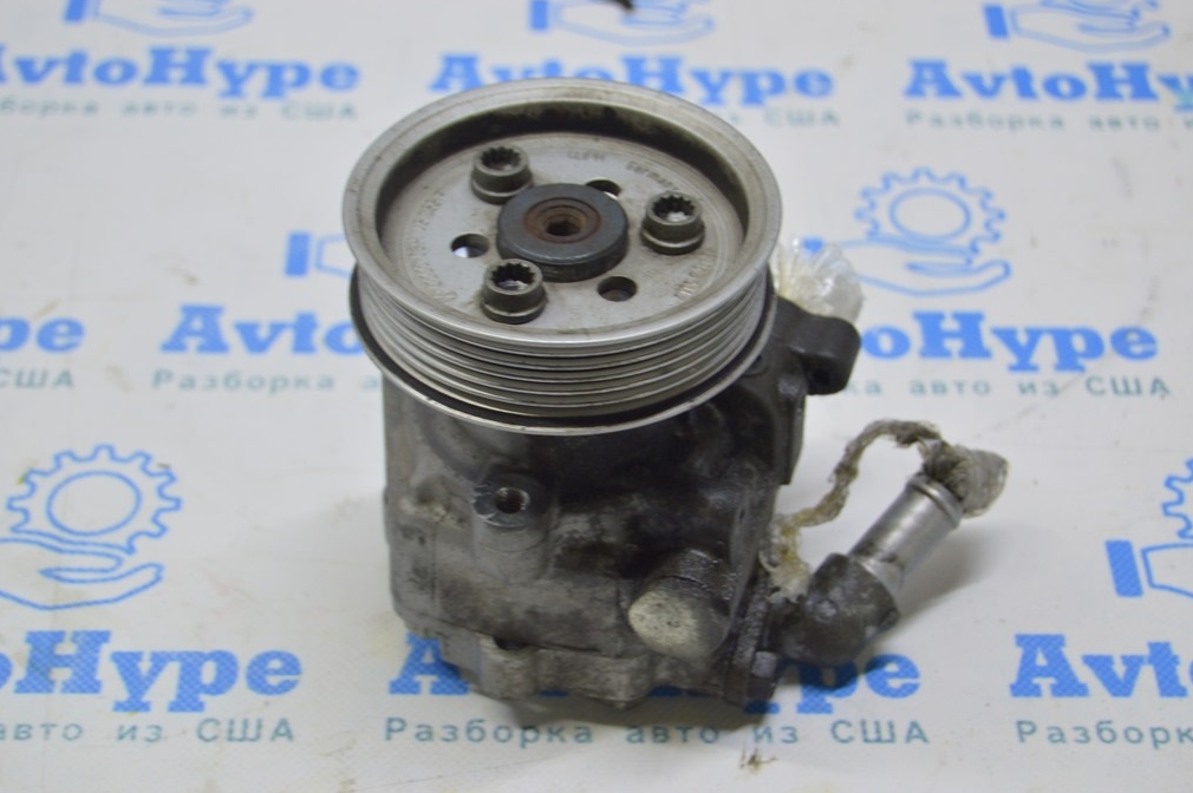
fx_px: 2417
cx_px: 604
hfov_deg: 27.7
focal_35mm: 73
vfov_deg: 18.6
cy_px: 396
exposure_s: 1/20
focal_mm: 48
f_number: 5.6
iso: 400
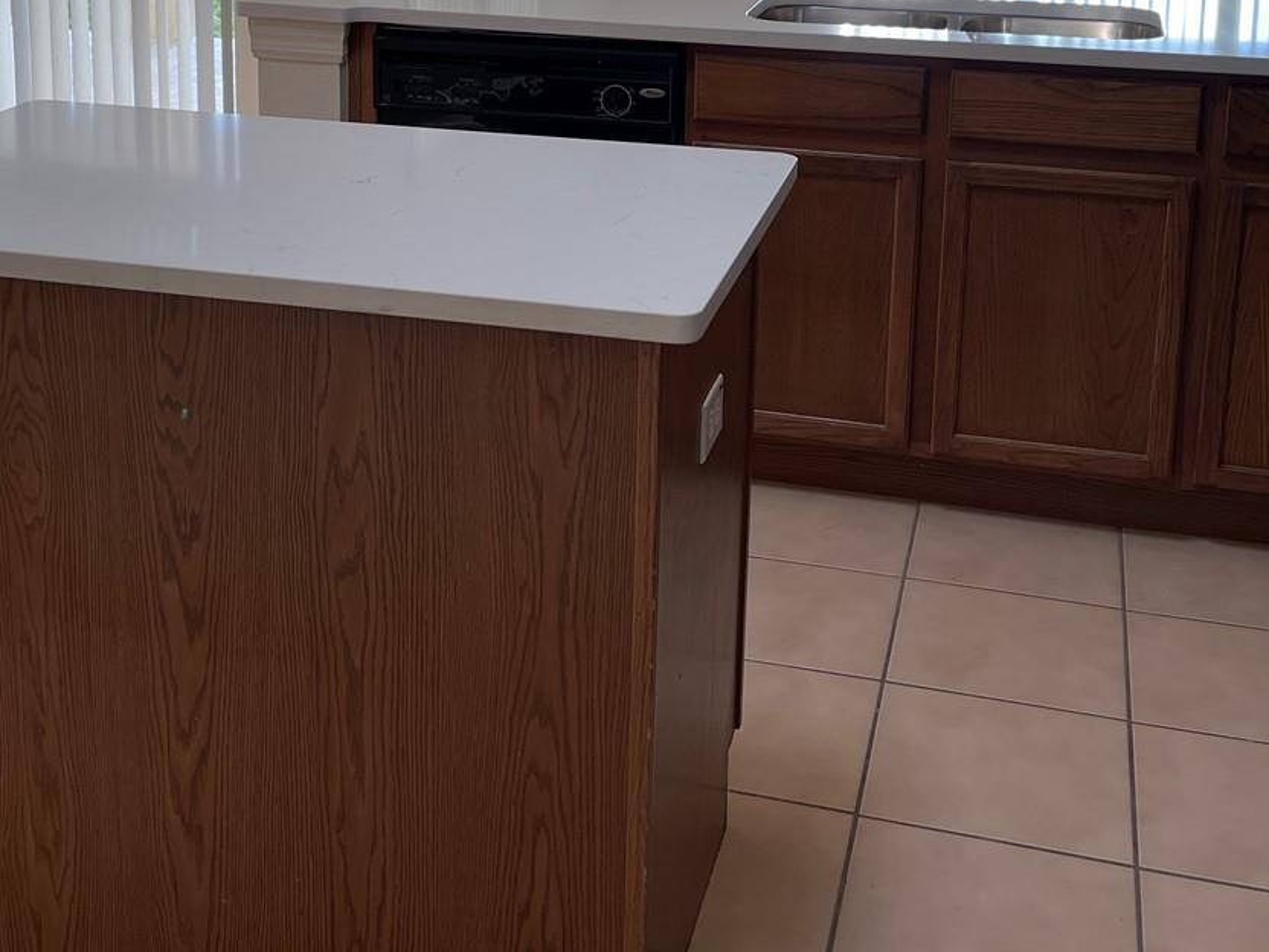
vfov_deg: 28.0
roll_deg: -0.9
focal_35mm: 50
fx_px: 1833
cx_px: 525
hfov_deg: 38.1
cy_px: 98
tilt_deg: -11.1
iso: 40
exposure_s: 1/120
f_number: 1.6
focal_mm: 5.1
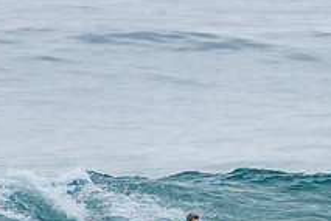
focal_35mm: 1495
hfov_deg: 1.4
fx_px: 13745
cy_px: 205
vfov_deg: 0.9
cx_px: 242
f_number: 5.6
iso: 500
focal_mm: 400
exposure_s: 1/1250
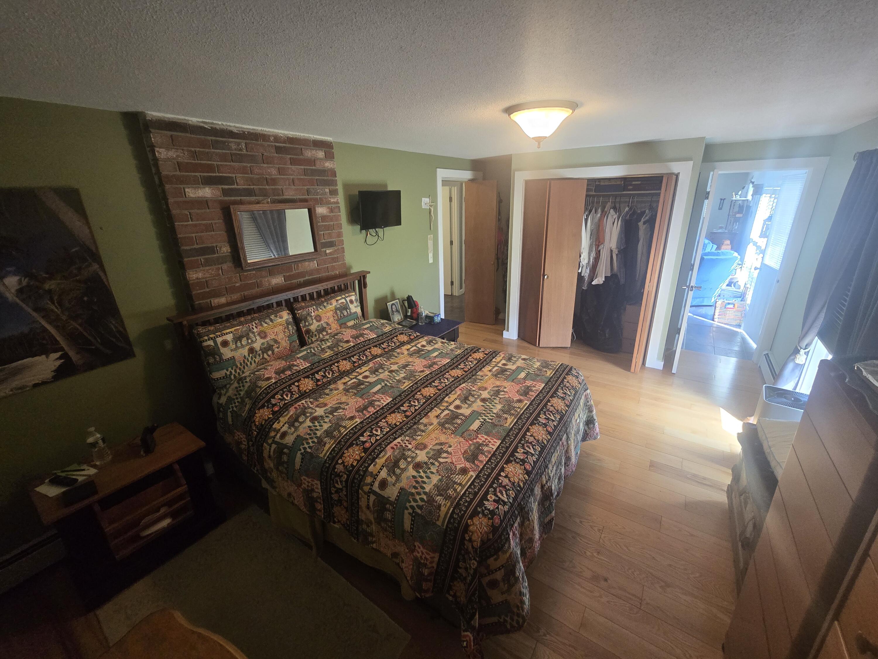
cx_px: 439
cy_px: 330
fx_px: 330
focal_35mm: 13
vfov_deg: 89.9
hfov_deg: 106.2
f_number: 2.2
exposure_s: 1/60
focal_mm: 2.2
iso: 400
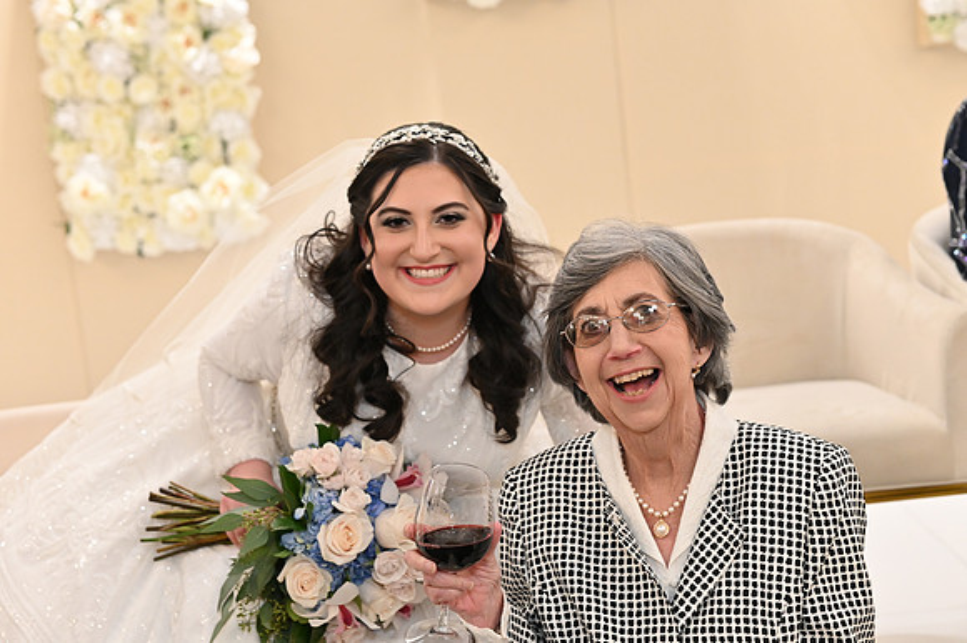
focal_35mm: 50
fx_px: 1342
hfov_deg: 39.6
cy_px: 322
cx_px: 484
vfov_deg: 27.0
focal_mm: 50
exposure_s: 1/100
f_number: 4
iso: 3200
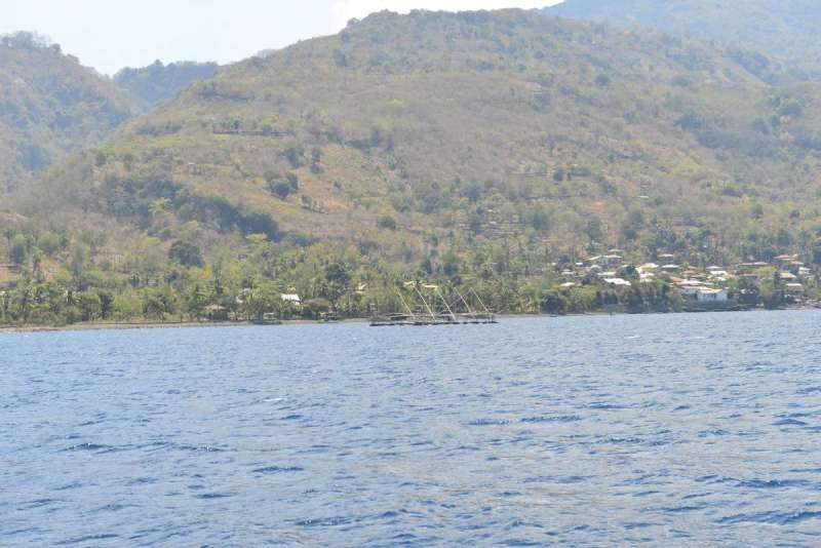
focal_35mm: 70
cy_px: 274
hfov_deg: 28.8
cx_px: 410
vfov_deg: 19.5
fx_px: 1597
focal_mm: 70
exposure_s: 1/320
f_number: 9
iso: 250
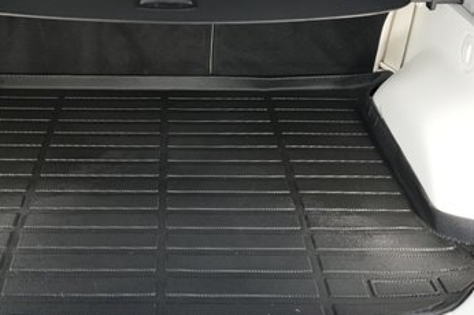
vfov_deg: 26.8
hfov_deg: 39.3
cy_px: 111
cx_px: 171
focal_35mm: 50
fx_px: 658
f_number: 2.8
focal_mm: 27
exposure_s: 1/160
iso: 6400
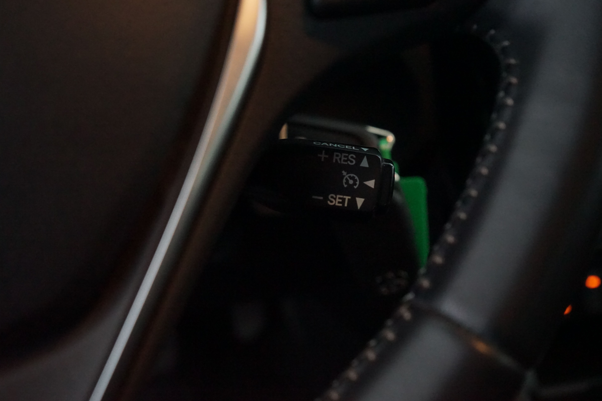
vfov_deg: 38.9
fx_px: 568
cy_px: 195
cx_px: 296
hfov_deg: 55.8
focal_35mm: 34
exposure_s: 1/80
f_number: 5.6
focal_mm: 33
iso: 8000
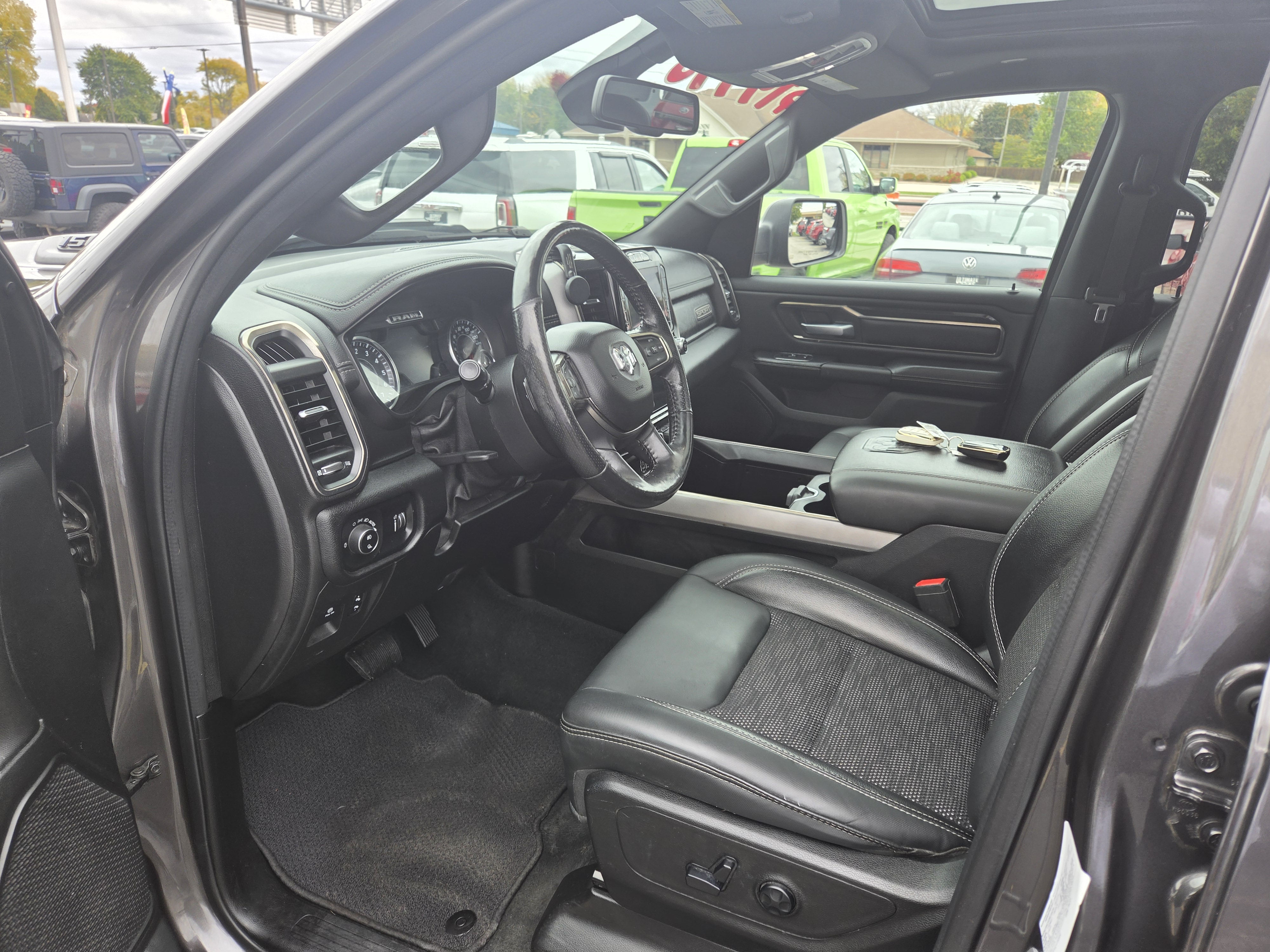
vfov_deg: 58.9
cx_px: 635
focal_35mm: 23
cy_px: 476
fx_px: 844
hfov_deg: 73.9
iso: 40
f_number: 1.8
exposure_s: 1/180
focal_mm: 5.4
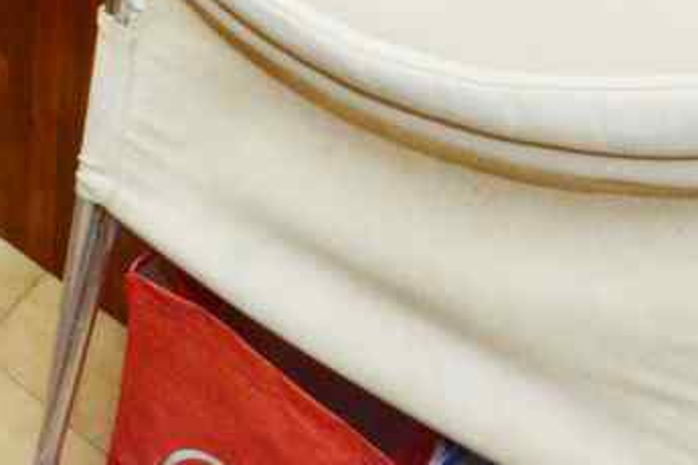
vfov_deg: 18.4
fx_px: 1047
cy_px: -417
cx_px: -153
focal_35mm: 54
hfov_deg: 30.8
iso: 5600
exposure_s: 1/60
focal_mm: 14
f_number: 22
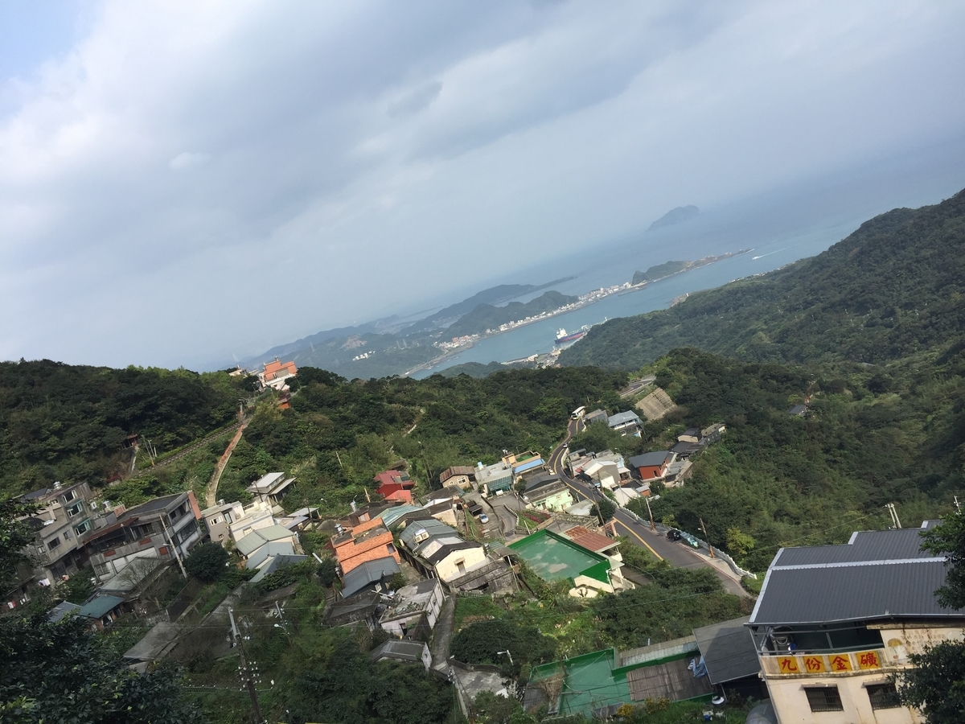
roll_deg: +18.4
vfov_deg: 48.2
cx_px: 482
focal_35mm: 29
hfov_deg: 61.7
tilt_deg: -7.8
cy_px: 362
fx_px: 808
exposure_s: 1/1364
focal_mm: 4.15
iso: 32
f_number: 2.2
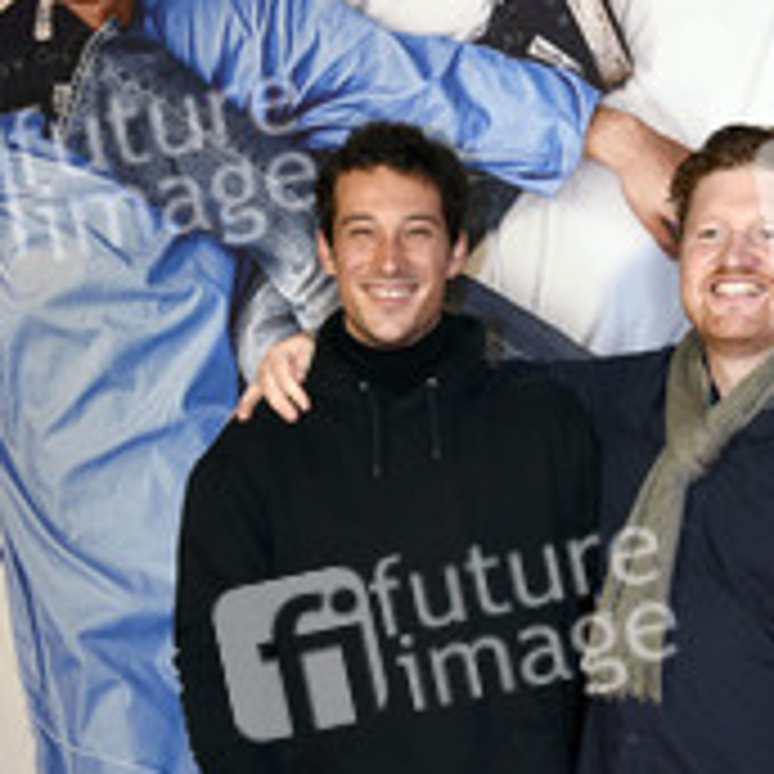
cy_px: 860
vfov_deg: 18.3
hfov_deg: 19.0
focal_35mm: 91
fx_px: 2302
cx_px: 576
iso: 1000
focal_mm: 46
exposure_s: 1/80
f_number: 6.3
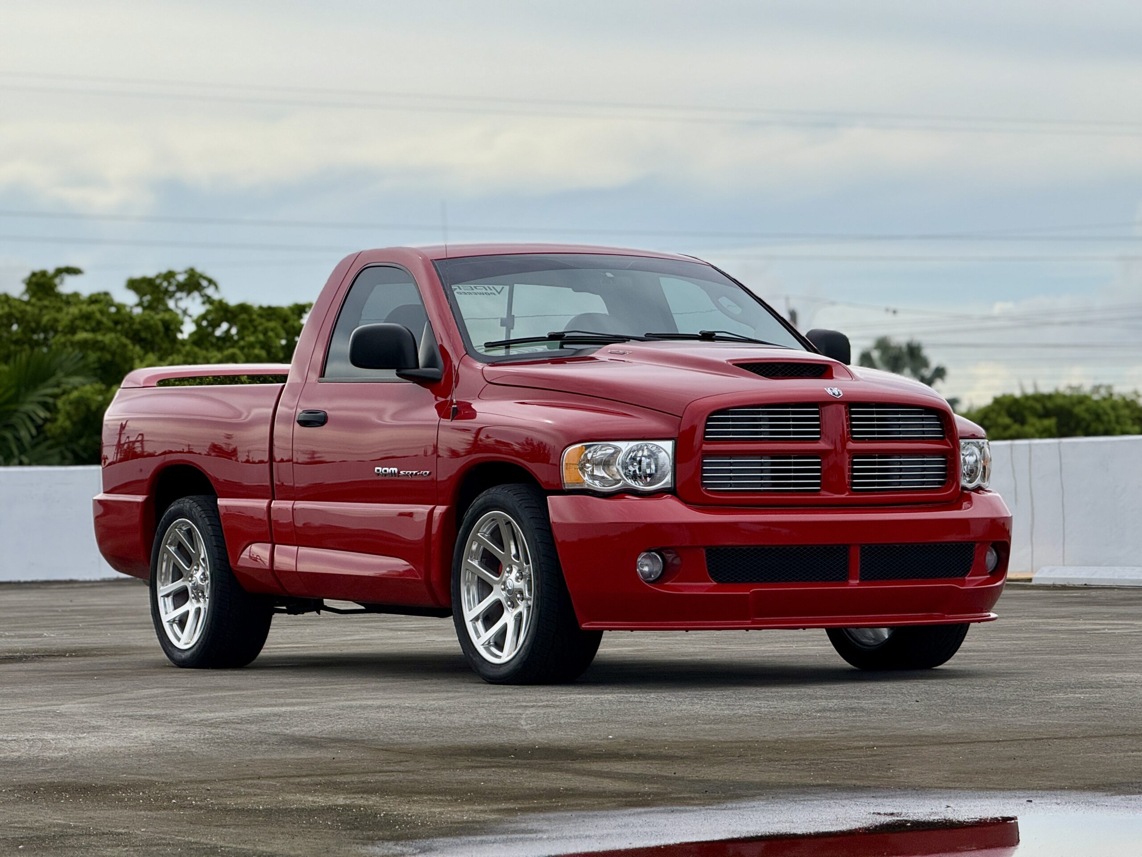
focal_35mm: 120
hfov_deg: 16.4
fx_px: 3959
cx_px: 571
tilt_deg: +2.1
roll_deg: +0.8
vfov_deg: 12.3
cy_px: 428
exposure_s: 1/2083
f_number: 2.8
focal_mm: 15.66
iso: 50
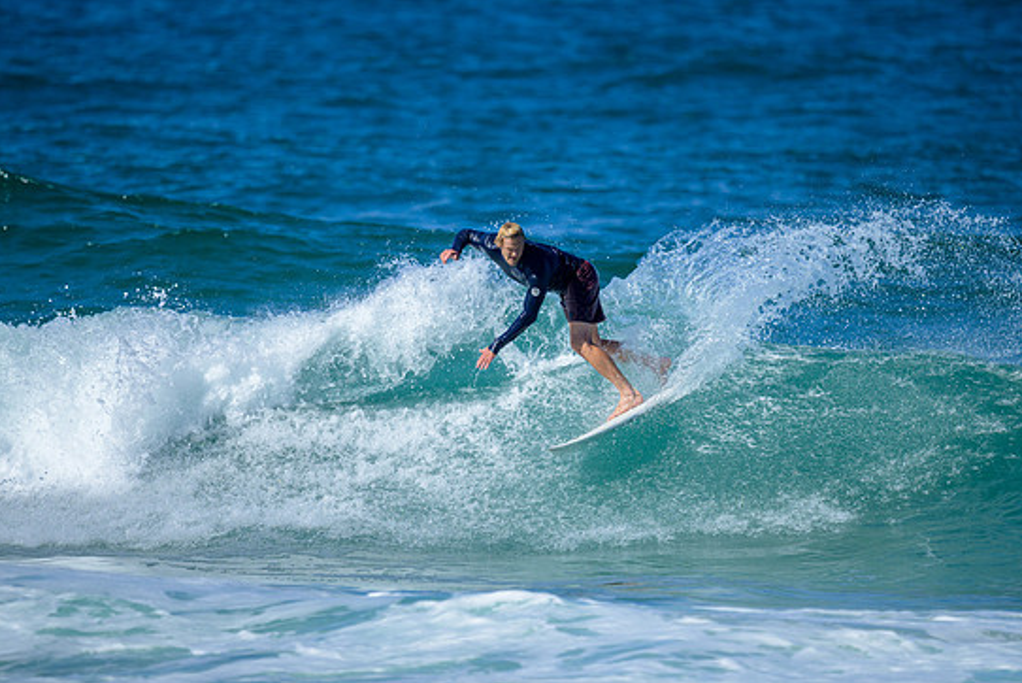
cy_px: 346
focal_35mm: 856
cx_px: 511
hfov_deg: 2.4
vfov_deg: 1.6
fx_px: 24313
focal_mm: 800
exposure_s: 1/2500
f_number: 6.3
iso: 320
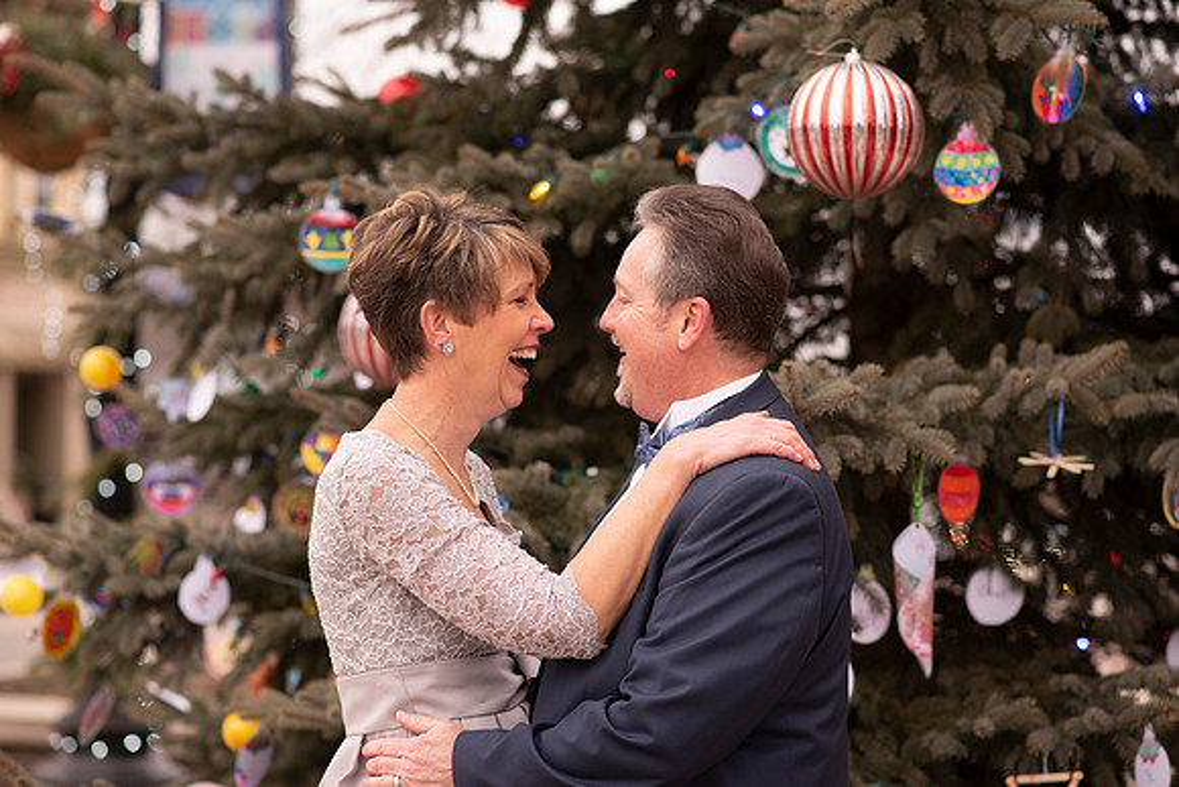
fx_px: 2784
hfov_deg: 23.9
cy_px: 394
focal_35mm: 85
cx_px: 590
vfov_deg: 16.1
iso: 100
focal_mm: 85
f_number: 2.5
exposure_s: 1/125
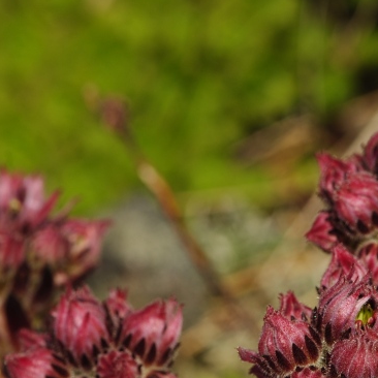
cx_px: 225
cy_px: 231
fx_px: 2927
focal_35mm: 237
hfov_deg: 7.4
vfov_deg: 7.4
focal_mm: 85
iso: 100
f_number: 9
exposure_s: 1/320
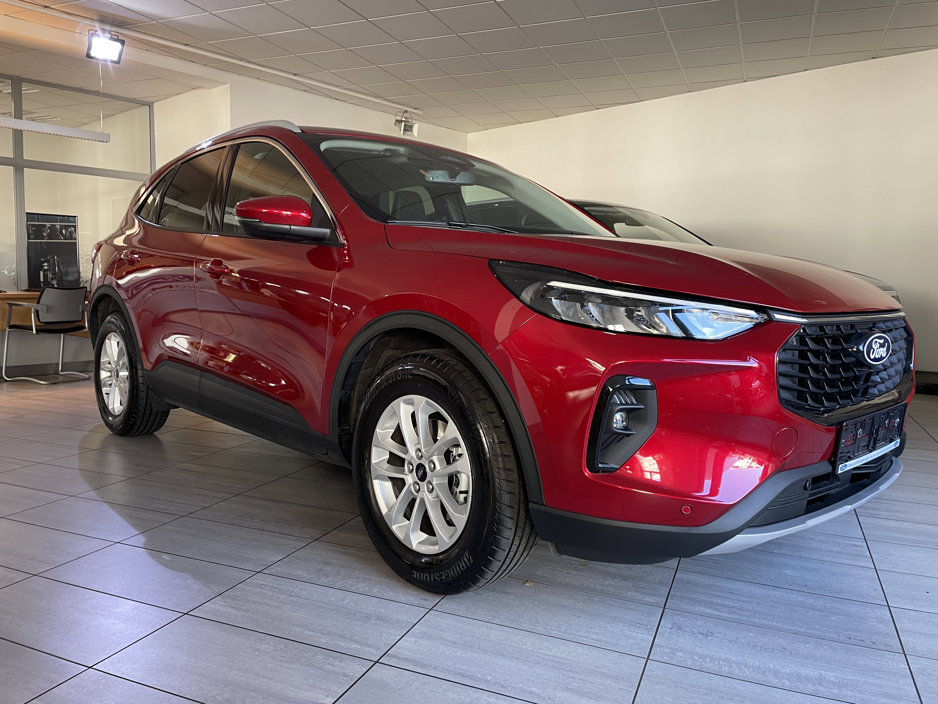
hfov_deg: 67.3
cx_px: 469
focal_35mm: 26
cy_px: 352
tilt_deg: -4.4
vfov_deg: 53.1
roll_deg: -0.5
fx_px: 705
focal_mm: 4.2
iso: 80
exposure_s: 1/50
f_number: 1.6
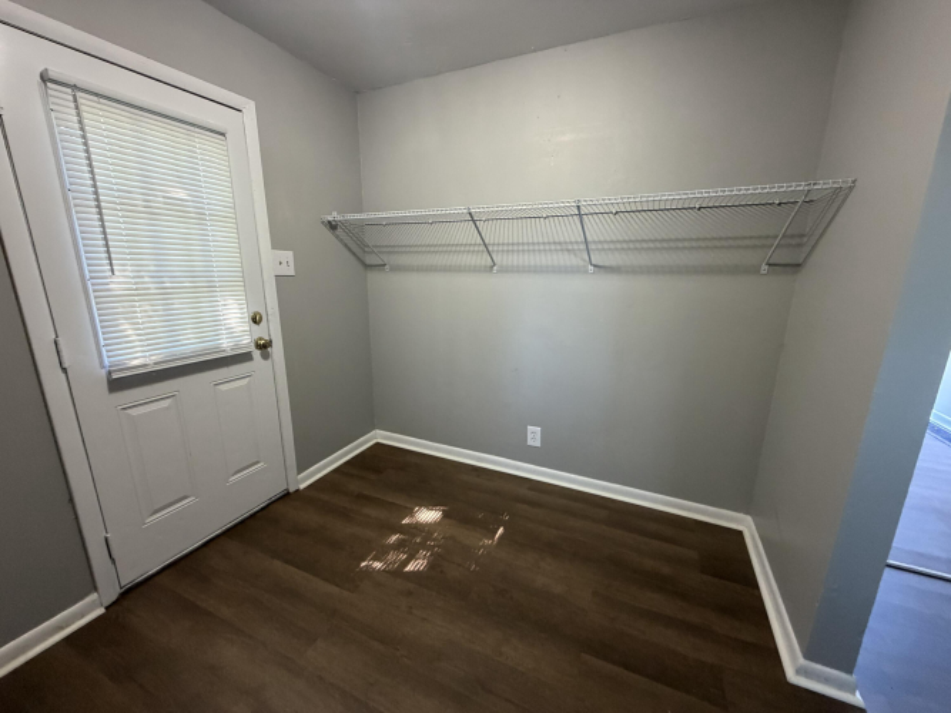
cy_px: 356
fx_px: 385
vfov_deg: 85.7
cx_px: 476
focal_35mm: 14
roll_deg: +0.7
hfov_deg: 102.1
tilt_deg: -12.8
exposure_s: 1/60
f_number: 2.2
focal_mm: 2.22
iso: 400
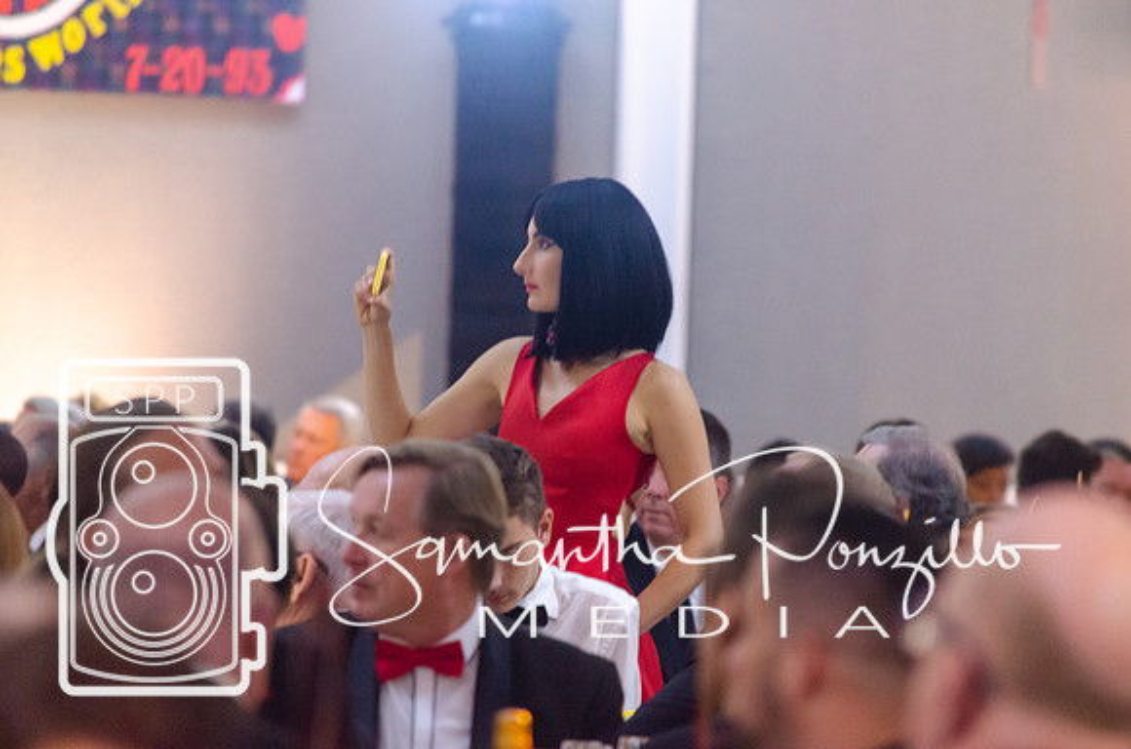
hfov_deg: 4.6
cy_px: 374
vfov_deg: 3.0
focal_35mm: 450
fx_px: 14106
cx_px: 566
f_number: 5.6
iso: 3200
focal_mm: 300
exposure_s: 1/15
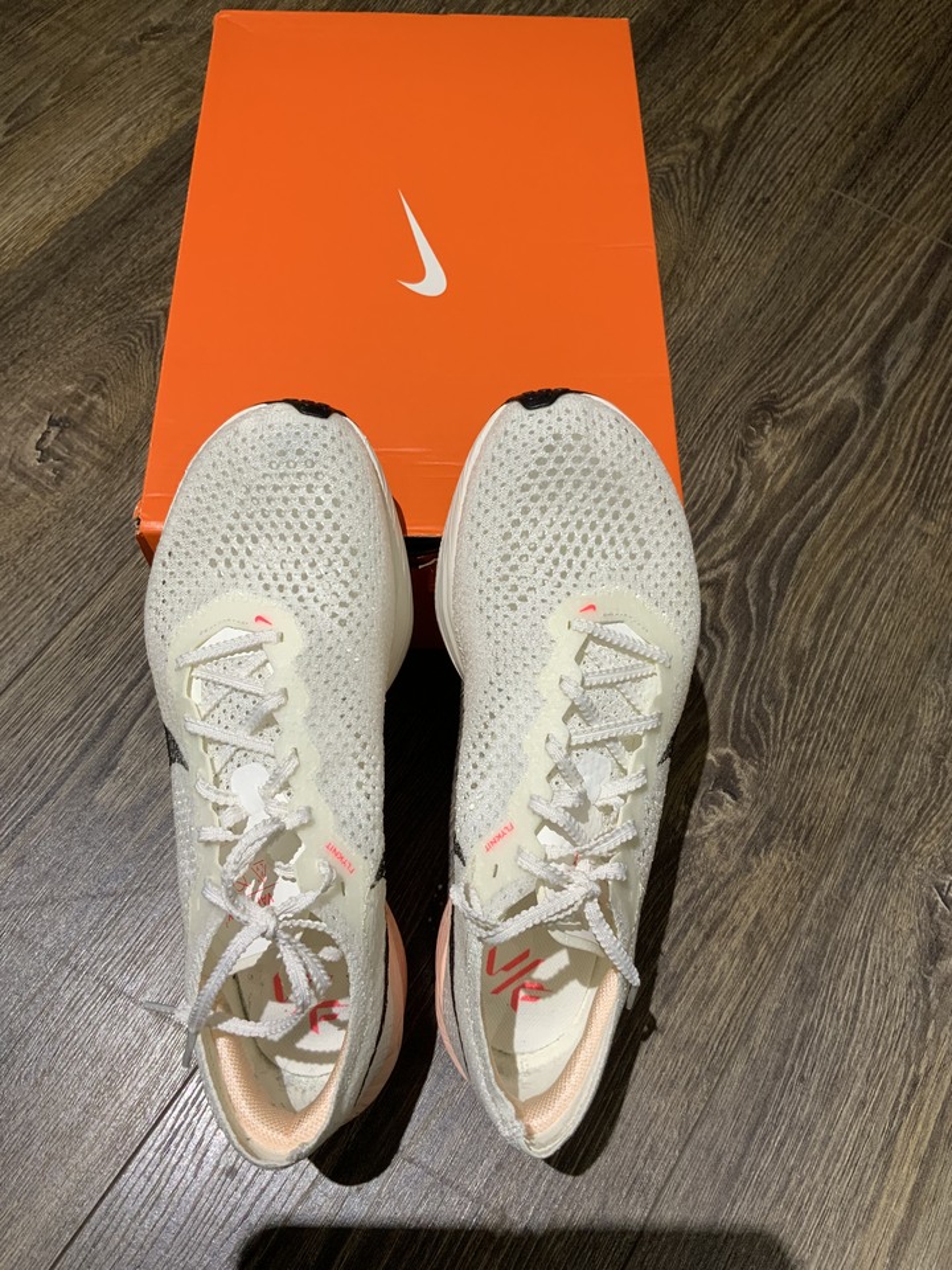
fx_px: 1063
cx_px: 476
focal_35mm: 29
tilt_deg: -63.3
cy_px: 635
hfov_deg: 48.2
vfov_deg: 61.7
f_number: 1.8
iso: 80
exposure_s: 1/60
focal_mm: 3
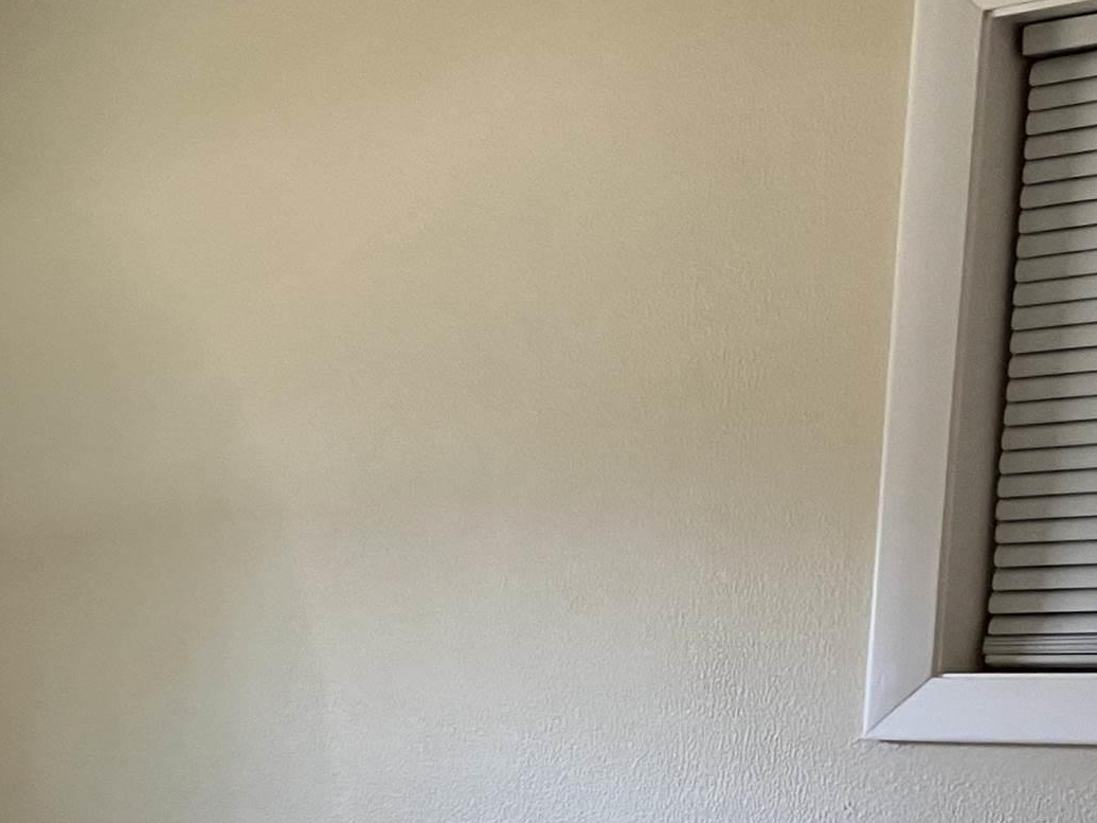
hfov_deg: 21.3
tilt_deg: -5.3
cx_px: -345
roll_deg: -0.8
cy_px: 1021
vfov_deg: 16.9
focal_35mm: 83
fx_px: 2630
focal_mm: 3.99
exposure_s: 1/60
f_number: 1.8
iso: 64
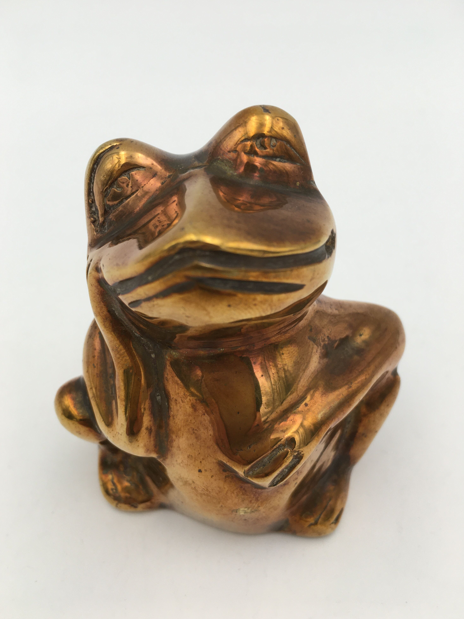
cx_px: 227
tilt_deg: -40.9
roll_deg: +0.7
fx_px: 536
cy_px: 316
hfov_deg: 46.8
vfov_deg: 60.0
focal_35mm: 30
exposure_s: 1/120
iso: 32
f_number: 2.2
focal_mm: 4.15
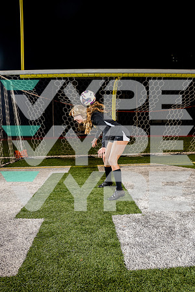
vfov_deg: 67.4
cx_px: 98
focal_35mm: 27
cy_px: 146
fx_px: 219
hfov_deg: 47.9
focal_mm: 27
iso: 800
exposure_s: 1/250
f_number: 5.6
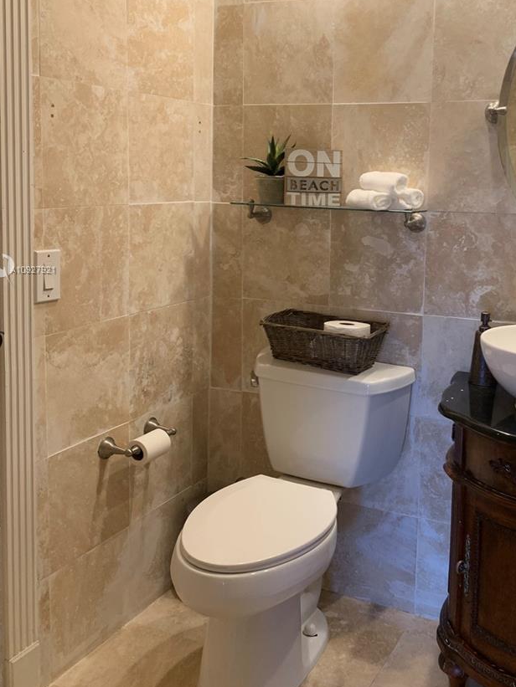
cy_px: 270
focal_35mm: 38
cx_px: 359
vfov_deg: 48.6
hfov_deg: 37.2
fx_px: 755
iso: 50
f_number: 1.8
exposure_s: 1/60
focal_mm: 4.25
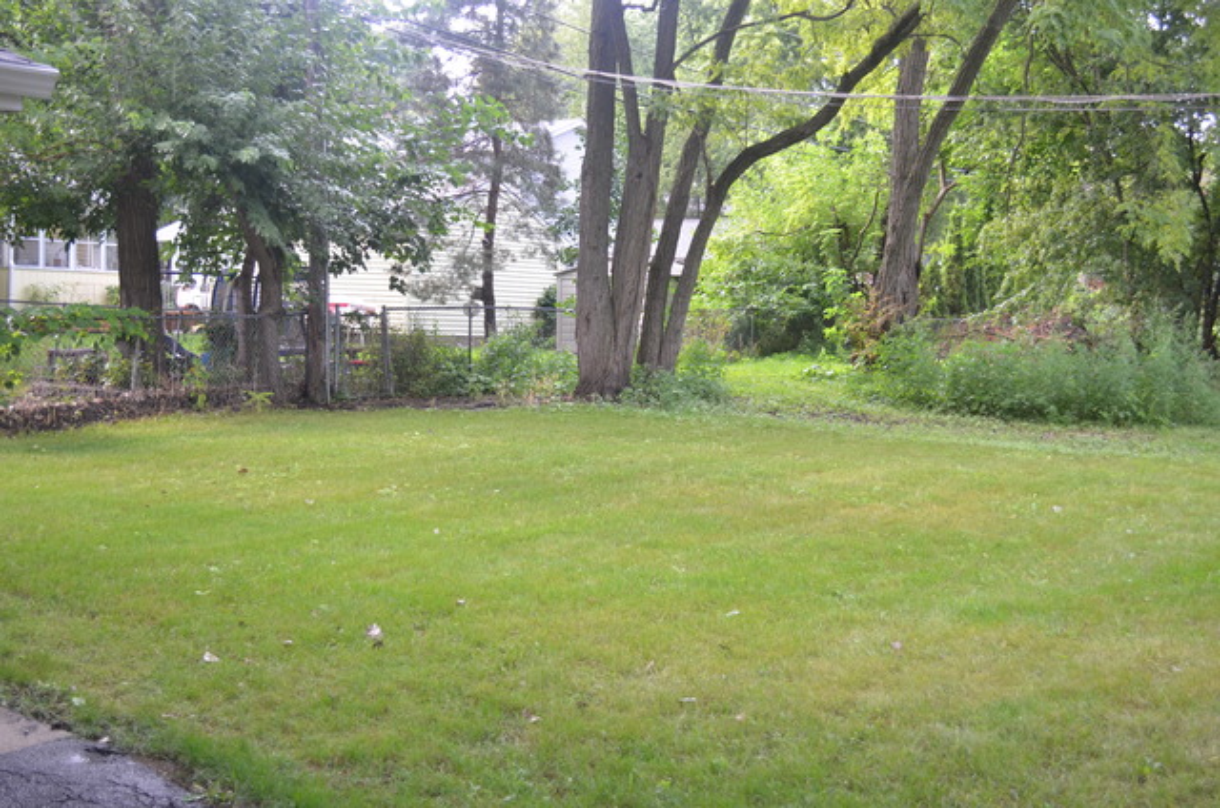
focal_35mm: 39
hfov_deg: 49.6
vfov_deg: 34.1
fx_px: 1319
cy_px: 404
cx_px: 610
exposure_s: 1/60
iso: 400
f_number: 4.2
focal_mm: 26
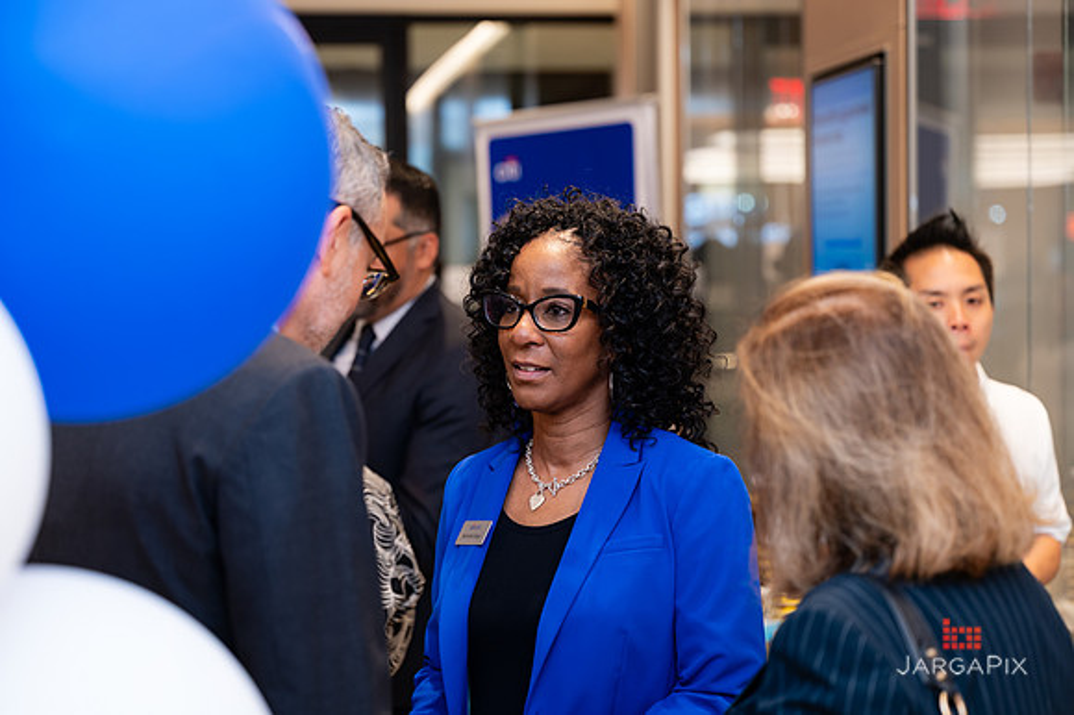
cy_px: 358
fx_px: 2173
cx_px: 537
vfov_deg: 18.7
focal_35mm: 73
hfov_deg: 27.8
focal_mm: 72
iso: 400
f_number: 3.2
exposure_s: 1/160
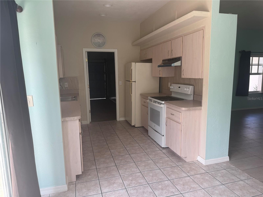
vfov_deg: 56.8
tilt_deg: -8.8
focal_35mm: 24
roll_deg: +1.8
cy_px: 98
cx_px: 132
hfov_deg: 71.6
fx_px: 182
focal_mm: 6.76
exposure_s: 1/274
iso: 64
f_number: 1.78
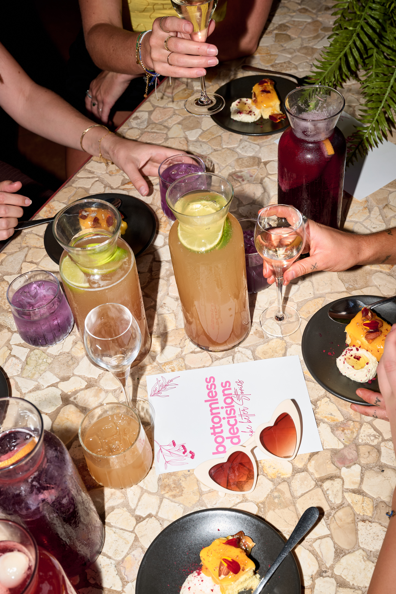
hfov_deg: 29.9
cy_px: 301
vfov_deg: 43.6
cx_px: 193
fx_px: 743
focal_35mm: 45
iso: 160
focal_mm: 40
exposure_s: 1/160
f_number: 8
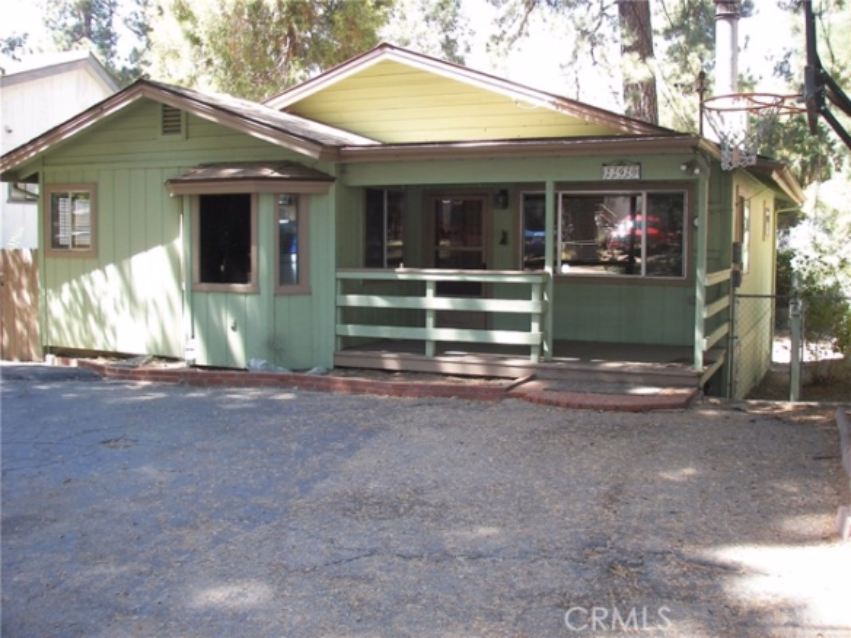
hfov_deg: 51.4
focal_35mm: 36
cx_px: 426
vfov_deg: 39.7
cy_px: 319
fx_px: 885
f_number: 2.8
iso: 50
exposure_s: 1/50
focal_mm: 6
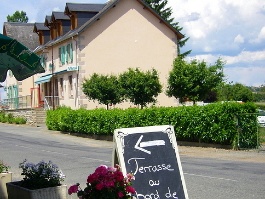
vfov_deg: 19.9
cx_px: 107
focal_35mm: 74
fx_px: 567
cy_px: 107
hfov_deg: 26.3
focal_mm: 9.3
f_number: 7.4
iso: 64
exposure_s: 1/160
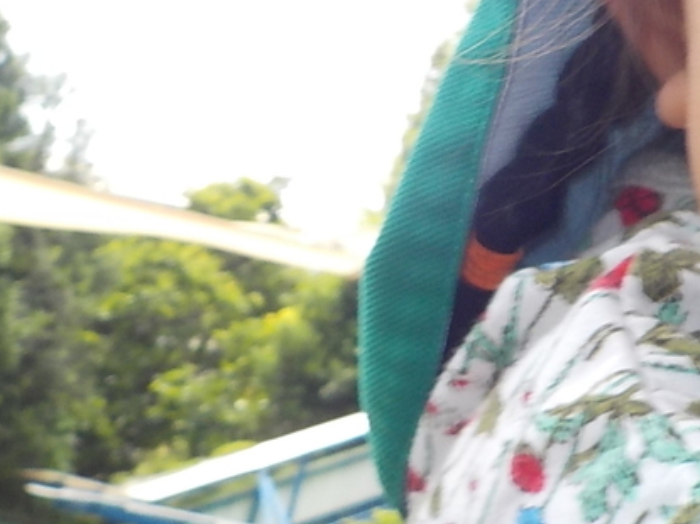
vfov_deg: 16.9
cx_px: 399
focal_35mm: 87
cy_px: 130
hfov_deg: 22.5
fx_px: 1758
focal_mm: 4.1
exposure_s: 1/320
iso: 125
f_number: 3.3
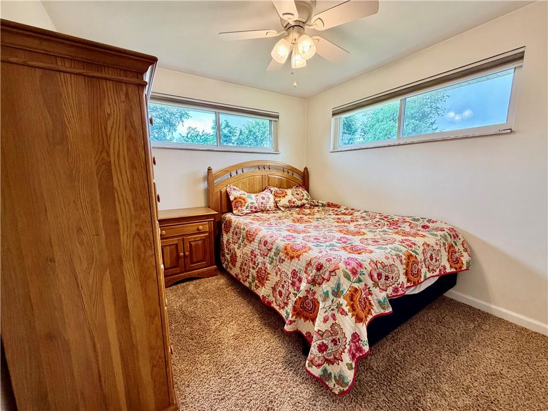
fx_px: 222
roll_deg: +0.7
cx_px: 274
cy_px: 206
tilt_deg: -8.5
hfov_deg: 102.1
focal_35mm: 14
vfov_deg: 85.7
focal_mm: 2.22
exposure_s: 1/120
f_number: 2.2
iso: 250
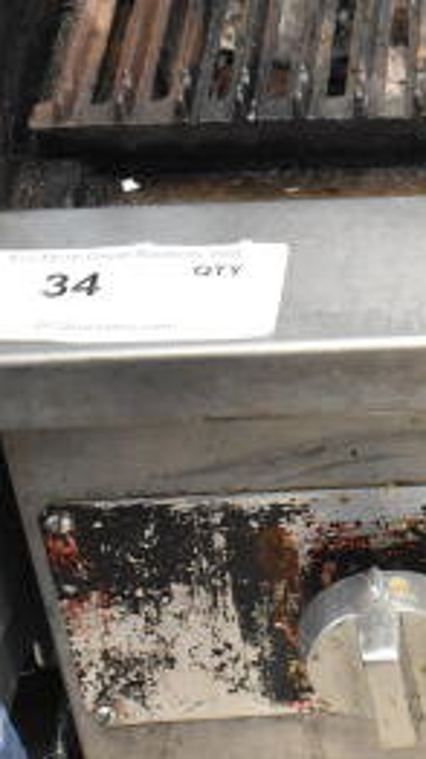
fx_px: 2354
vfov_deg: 18.2
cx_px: 835
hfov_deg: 9.7
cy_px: 543
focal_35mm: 117
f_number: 4.5
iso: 5600
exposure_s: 1/50
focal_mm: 32
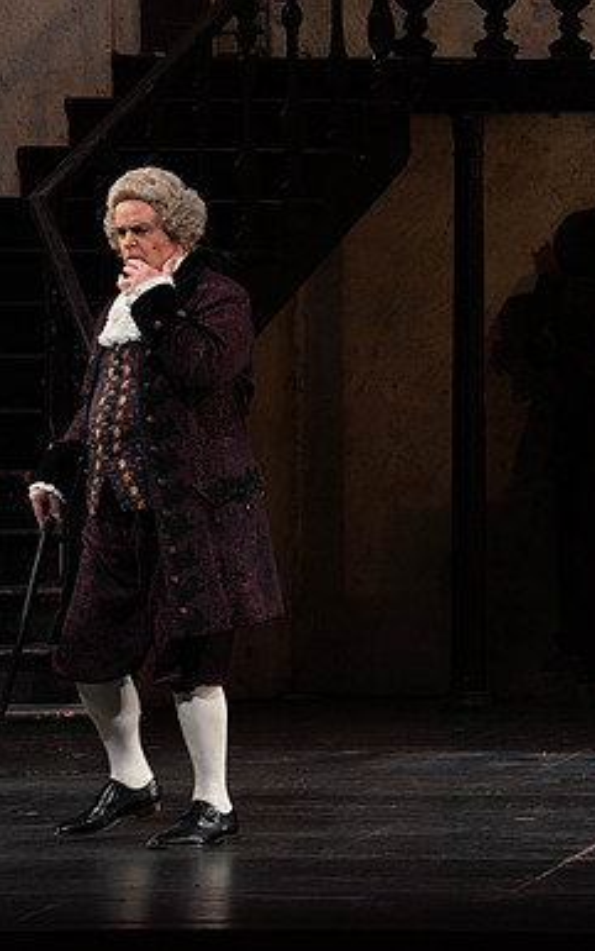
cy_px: 476
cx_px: 632
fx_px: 7127
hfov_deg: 4.8
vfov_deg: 7.6
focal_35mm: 275
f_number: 8
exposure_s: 1/250
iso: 3200
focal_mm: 179
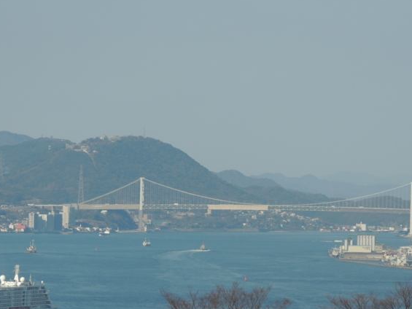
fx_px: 3369
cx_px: 170
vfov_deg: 5.3
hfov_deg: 7.0
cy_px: 162
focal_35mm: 283
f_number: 4.6
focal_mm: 35.6
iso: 100
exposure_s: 1/800
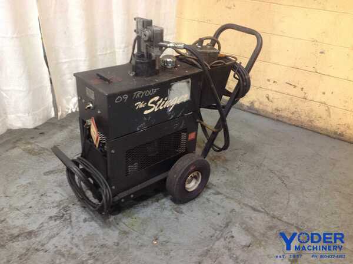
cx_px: 176
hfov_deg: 52.7
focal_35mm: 35
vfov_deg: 40.6
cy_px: 132
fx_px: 356
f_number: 2.4
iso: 160
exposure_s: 1/15
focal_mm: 4.28
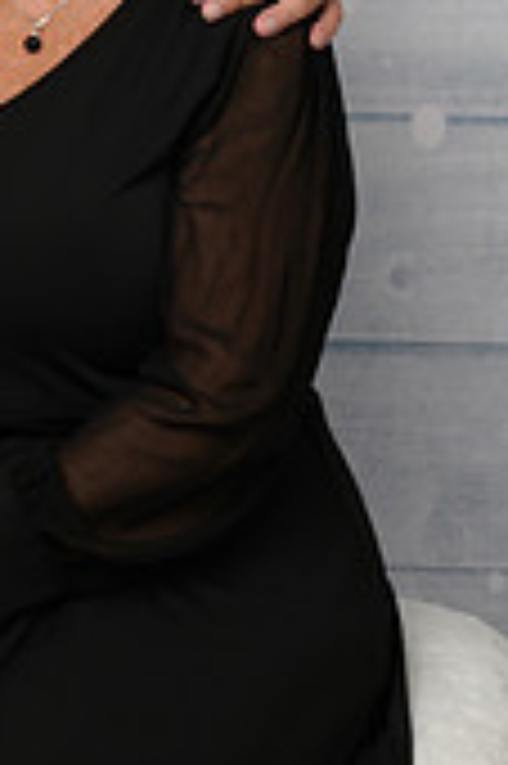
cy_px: -76
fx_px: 2927
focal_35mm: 138
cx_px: -13
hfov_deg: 9.8
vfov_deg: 14.5
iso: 400
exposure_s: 1/125
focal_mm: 52
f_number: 10
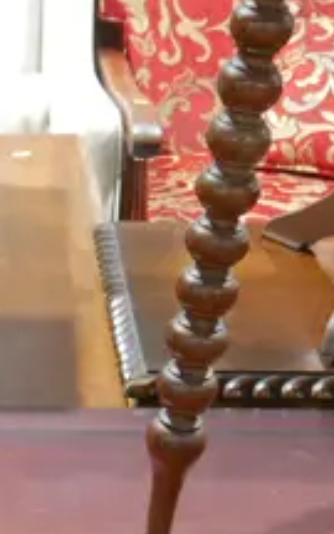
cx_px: -282
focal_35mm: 141
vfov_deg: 14.6
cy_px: 497
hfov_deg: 8.9
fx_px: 2054
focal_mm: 14
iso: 1250
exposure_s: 1/60
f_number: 3.5
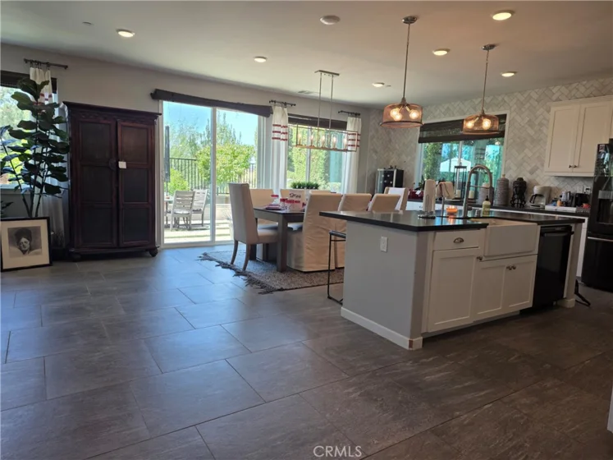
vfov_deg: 58.9
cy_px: 230
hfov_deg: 73.9
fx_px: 407
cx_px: 306
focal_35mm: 23
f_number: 1.7
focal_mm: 6.3
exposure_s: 1/120
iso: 50
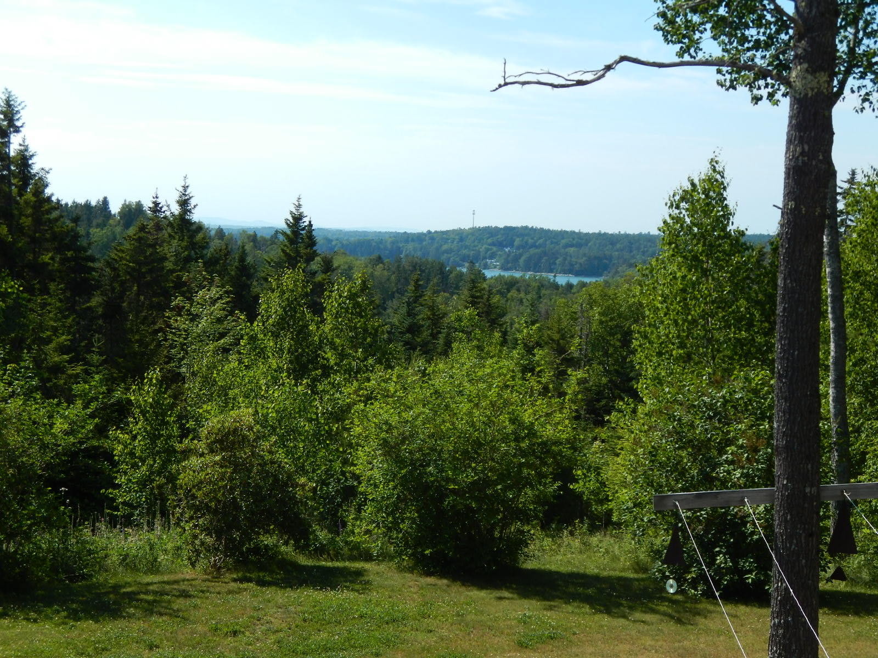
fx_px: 1446
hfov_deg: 33.8
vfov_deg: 25.7
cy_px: 329
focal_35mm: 57
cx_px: 439
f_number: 4.1
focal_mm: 10.2
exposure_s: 1/800
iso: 125
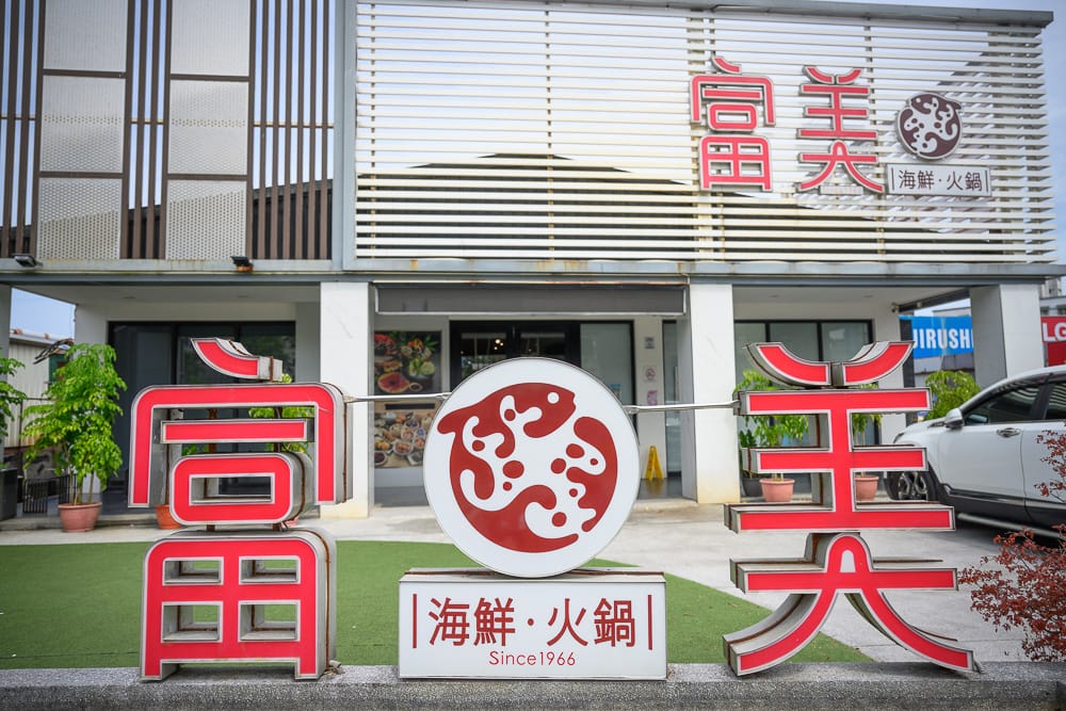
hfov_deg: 73.7
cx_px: 533
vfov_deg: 53.1
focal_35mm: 24
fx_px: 711
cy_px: 356
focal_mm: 24
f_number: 2.8
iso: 100
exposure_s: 1/1600
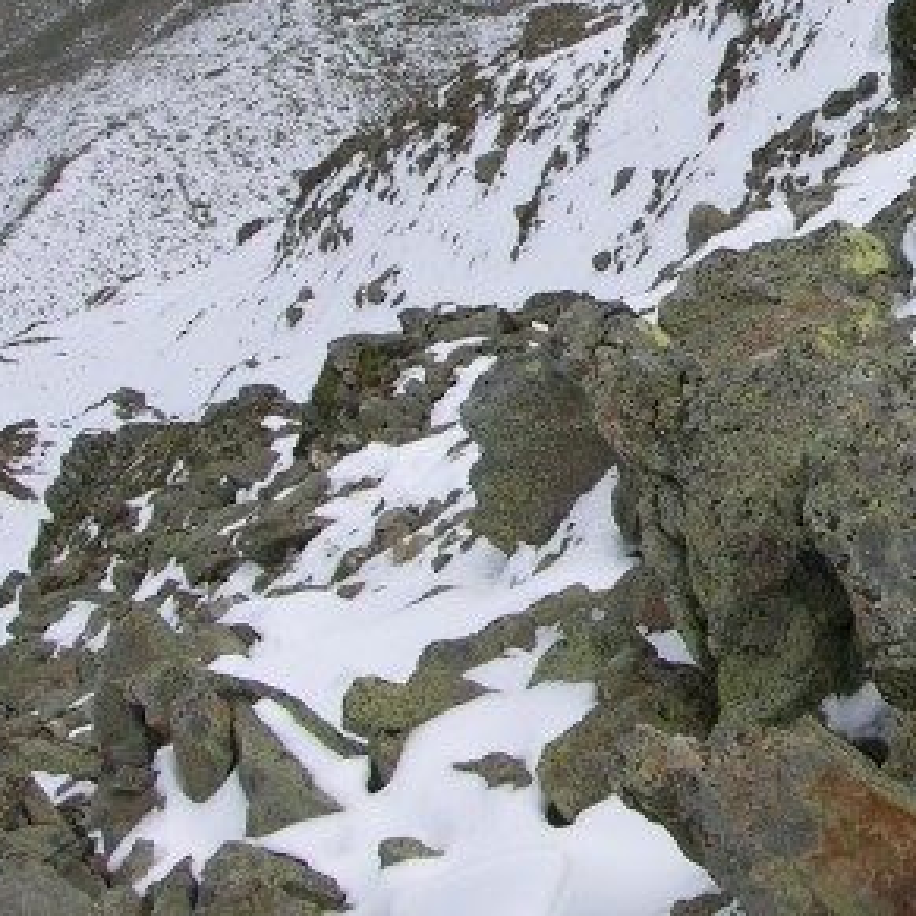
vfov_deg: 15.9
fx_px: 3263
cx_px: 1121
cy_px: 161
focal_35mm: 109
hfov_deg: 15.4
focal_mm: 8.9
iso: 50
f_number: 7.1
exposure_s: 1/250
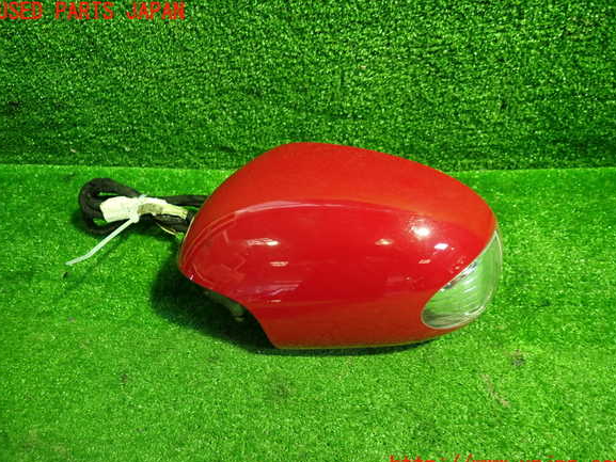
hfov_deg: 67.3
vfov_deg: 53.1
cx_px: 311
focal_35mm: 26
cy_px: 239
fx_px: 463
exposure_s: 1/30
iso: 320
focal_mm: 4.5
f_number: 2
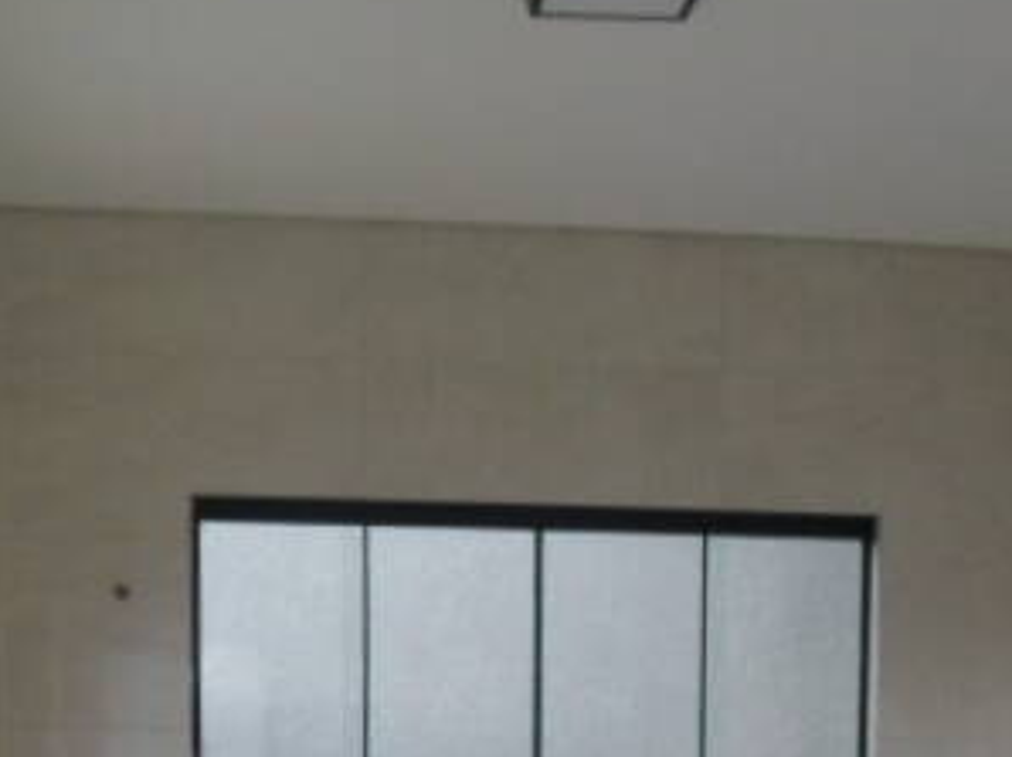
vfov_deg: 15.6
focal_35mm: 86
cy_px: 1171
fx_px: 2512
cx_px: 638
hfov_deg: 22.7
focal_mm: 4.5
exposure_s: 1/250
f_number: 2.5
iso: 80
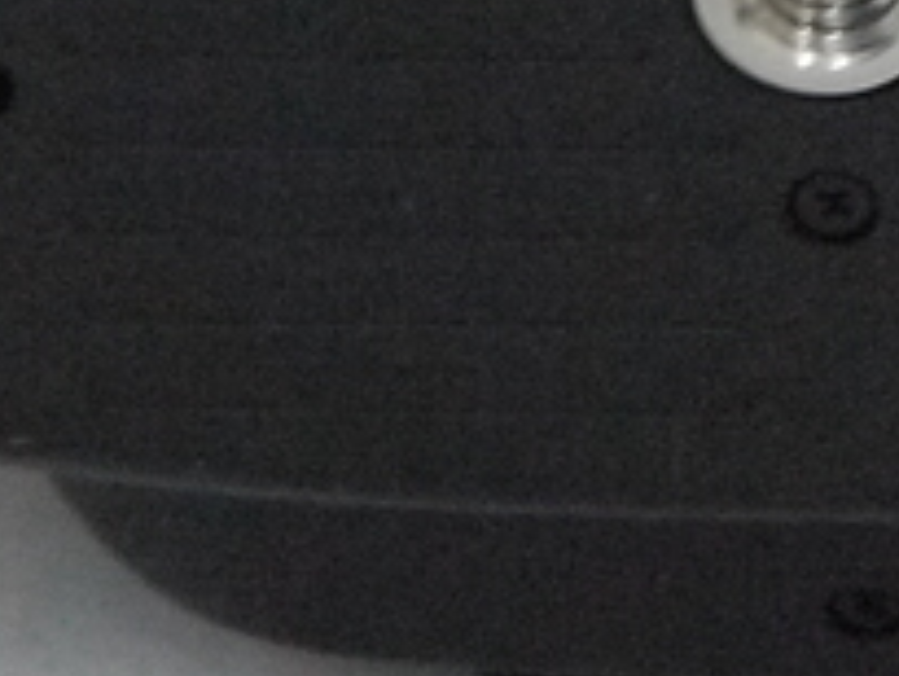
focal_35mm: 527
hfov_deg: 3.7
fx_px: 13695
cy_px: -509
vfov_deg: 2.8
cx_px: 1399
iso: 1600
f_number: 14
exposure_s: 1/30
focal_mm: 45
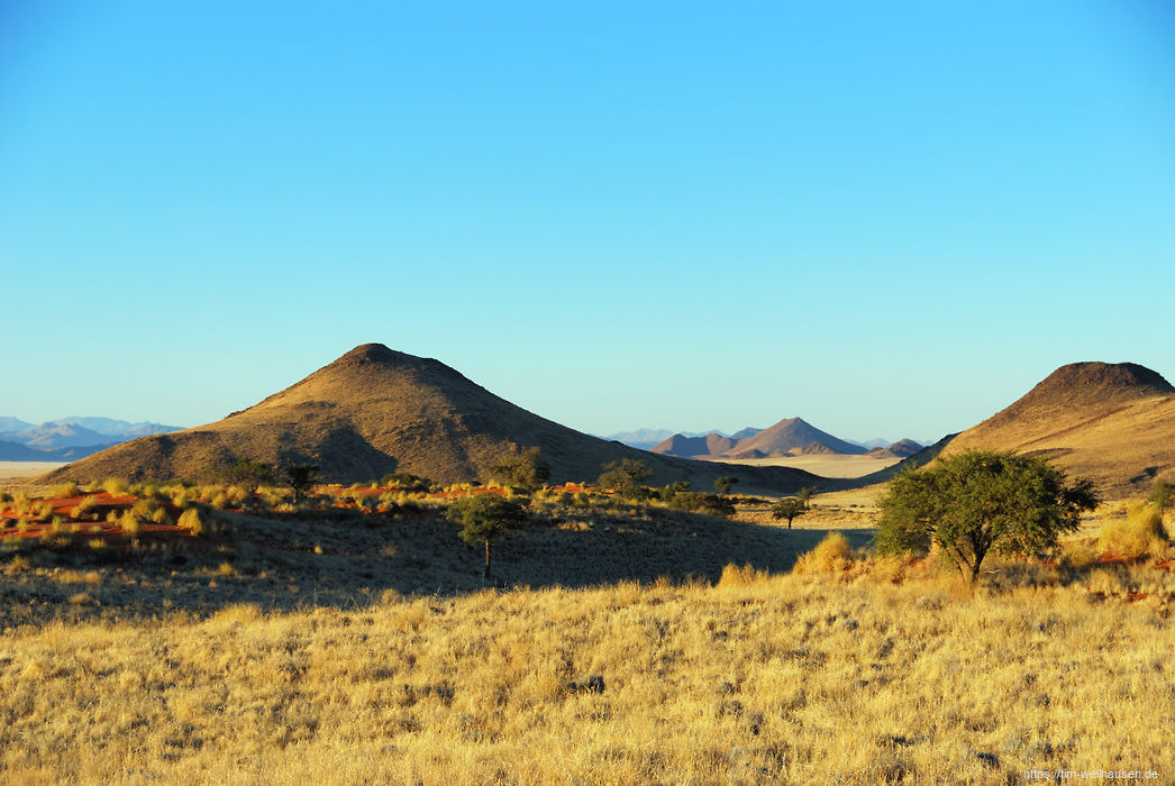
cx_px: 588
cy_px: 393
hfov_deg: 21.9
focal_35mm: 93
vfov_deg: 14.7
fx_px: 3039
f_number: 5
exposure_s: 1/320
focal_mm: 62
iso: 100
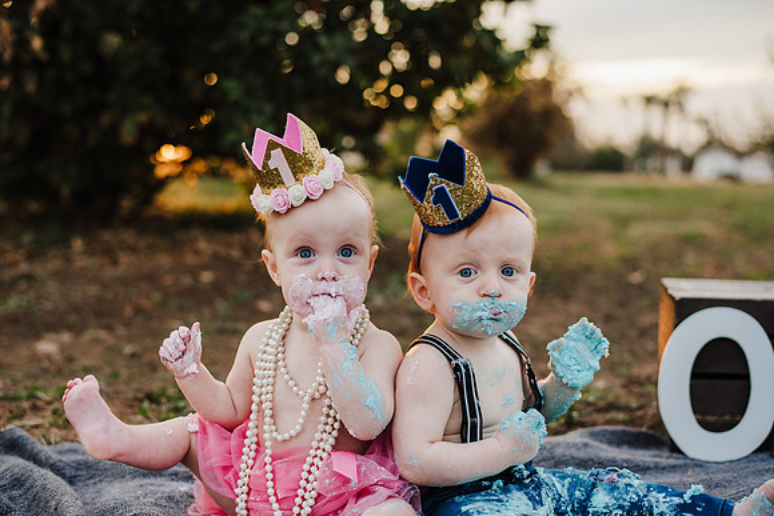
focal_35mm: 50
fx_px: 1075
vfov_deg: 27.0
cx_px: 387
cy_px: 258
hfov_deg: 39.6
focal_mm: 50
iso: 400
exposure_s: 1/500
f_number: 2.8
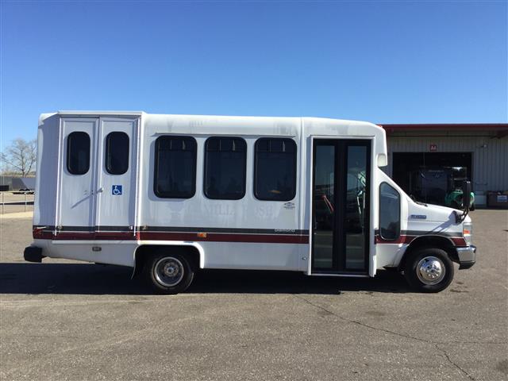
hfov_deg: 58.4
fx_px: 455
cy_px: 190
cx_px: 254
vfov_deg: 45.4
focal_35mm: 31
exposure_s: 1/926
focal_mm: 3.3
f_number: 2.4
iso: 25
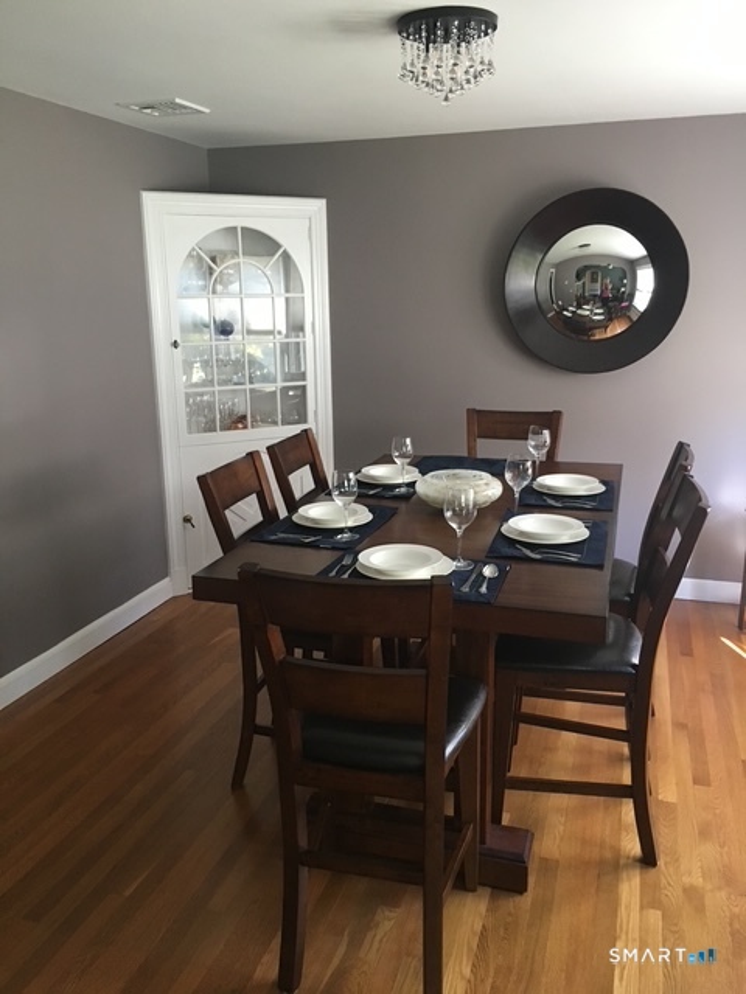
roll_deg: +0.2
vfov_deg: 61.7
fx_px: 833
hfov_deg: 48.2
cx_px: 373
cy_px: 497
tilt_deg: -12.9
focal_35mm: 29
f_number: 2.2
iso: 125
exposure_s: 1/30
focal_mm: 4.15
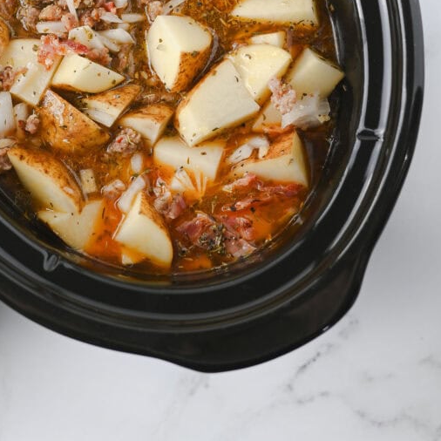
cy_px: 3
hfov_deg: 20.1
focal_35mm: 86
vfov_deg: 19.6
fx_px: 1240
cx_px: 155
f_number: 4
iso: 500
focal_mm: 50
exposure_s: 1/100
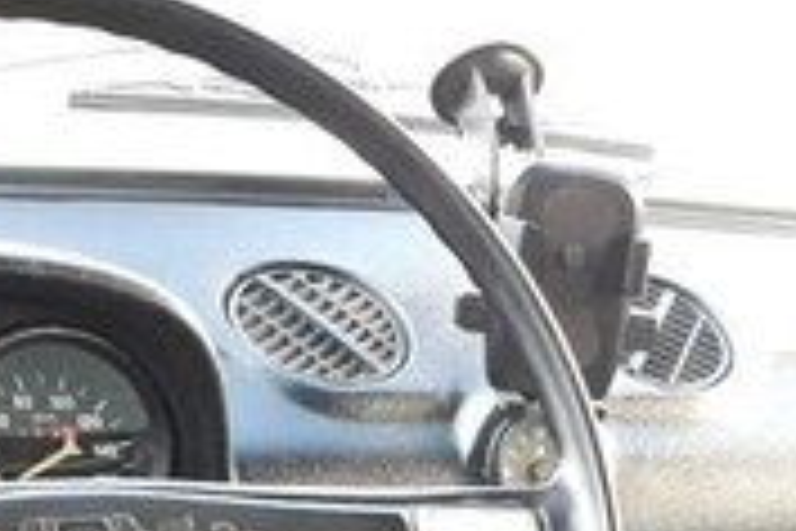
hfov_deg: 19.3
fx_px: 2321
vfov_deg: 11.7
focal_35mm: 105
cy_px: 1069
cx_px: 630
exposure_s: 1/33
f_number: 1.9
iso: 125
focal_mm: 3.6
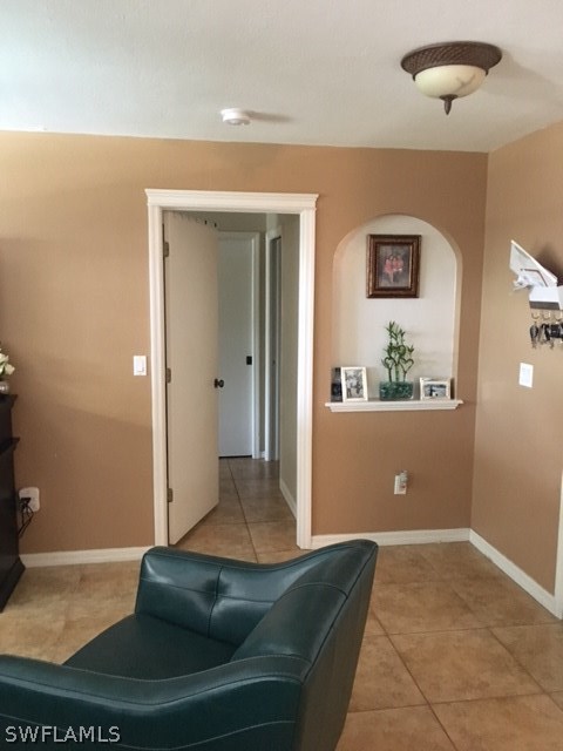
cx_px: 282
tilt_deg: -5.9
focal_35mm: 29
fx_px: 629
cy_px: 376
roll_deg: -0.7
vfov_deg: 61.7
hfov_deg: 48.2
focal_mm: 4.15
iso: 320
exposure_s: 1/15
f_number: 2.2
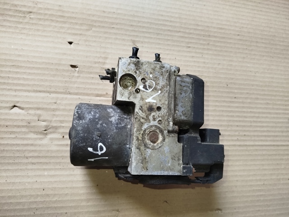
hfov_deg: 71.6
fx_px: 200
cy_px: 108
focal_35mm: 24
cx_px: 144
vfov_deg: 56.8
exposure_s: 1/50
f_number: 1.7
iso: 200
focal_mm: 5.31
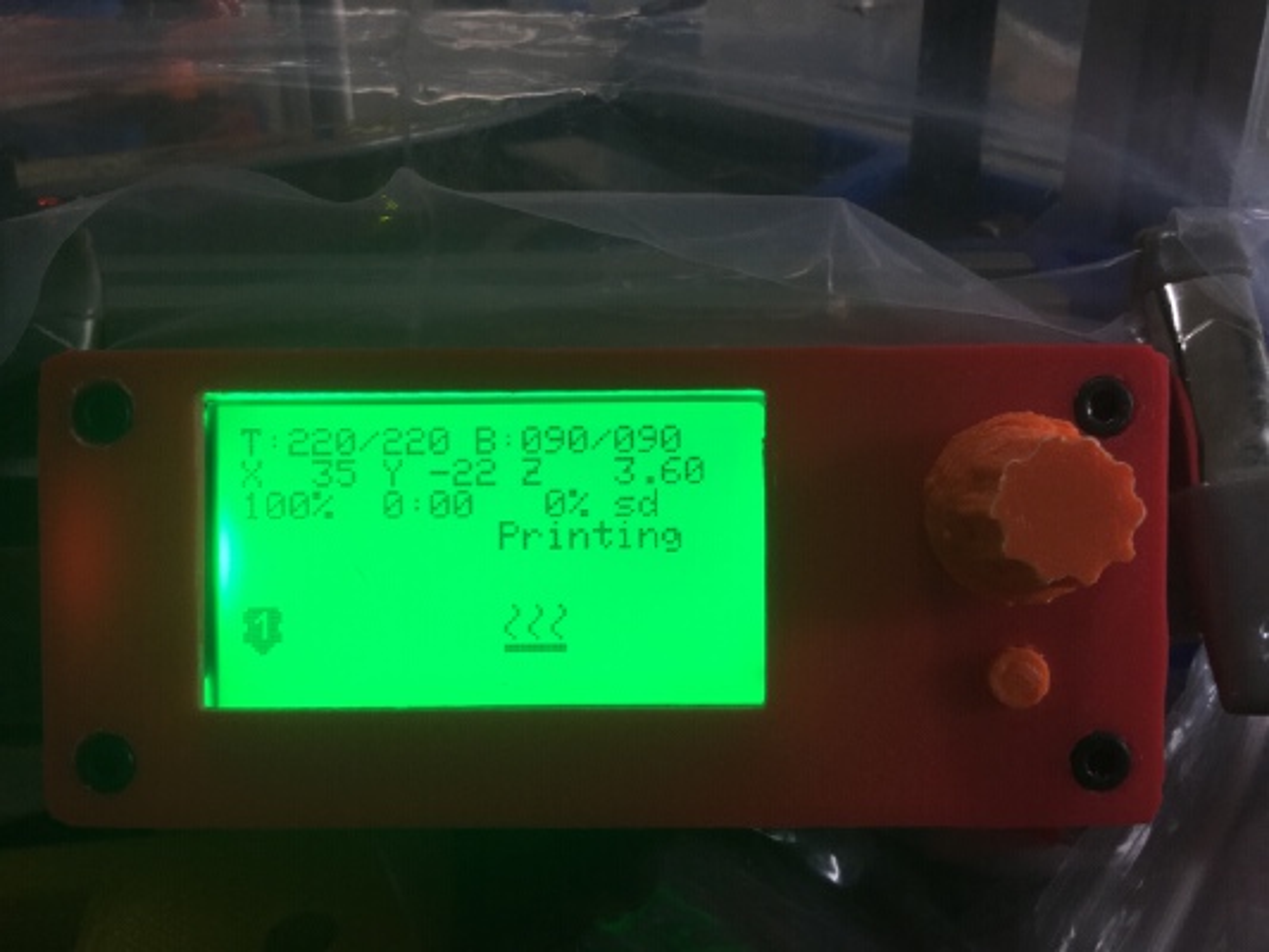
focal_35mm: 31
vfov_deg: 45.5
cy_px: 476
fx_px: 1137
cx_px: 634
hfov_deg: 58.3
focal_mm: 3.3
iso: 40
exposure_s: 1/30
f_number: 2.4
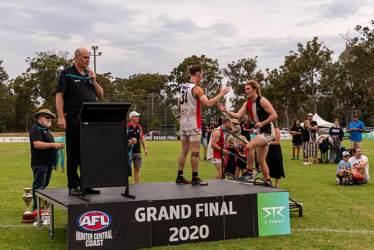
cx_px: 174
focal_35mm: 53
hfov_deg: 37.5
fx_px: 551
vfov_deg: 25.5
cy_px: 140
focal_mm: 30
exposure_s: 1/320
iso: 400
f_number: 6.3
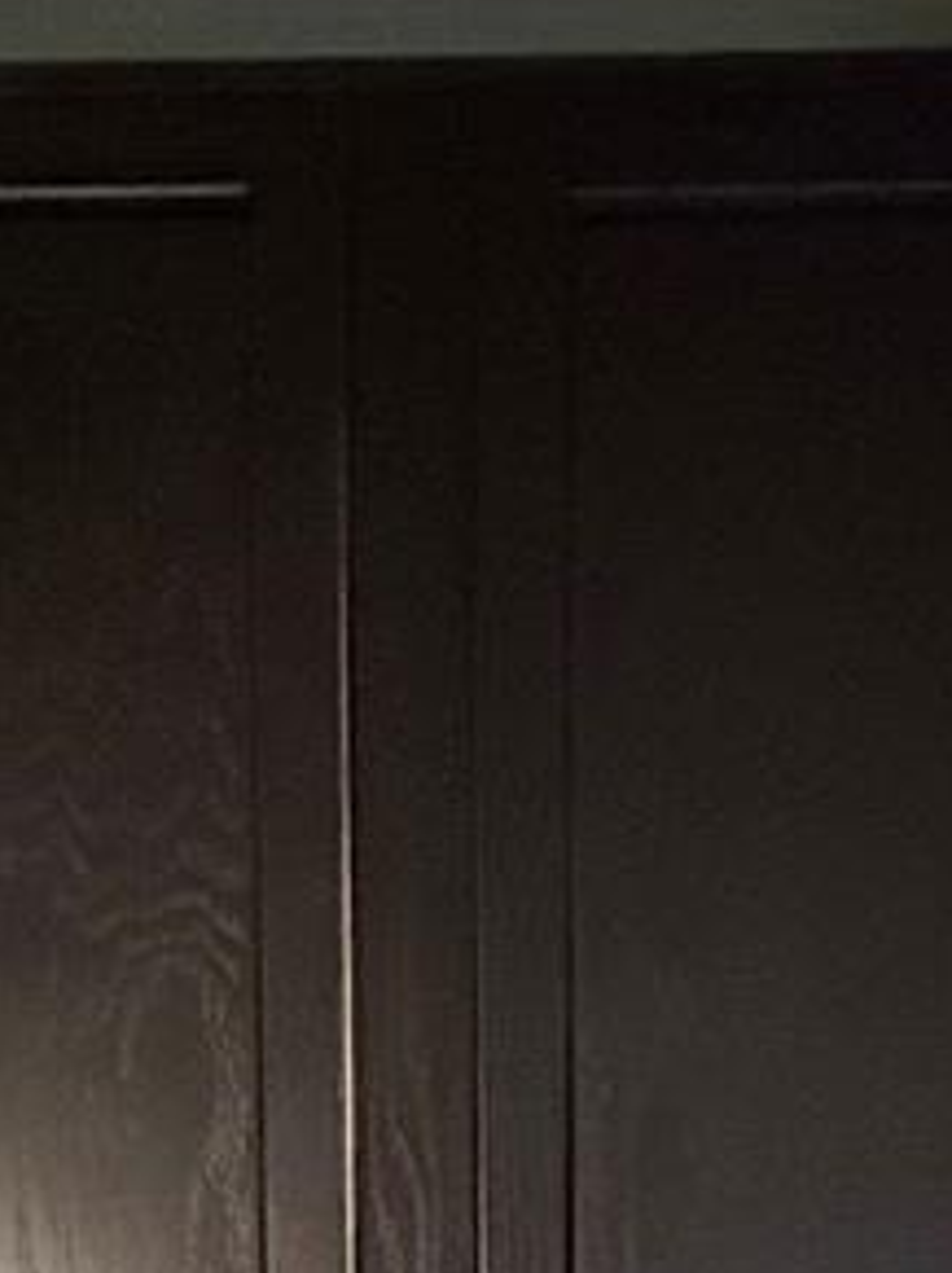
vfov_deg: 19.4
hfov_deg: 25.2
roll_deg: +0.5
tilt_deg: -6.5
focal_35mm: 58
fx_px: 2130
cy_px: 2524
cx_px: 487
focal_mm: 2.22
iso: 1600
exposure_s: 1/40
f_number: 2.2
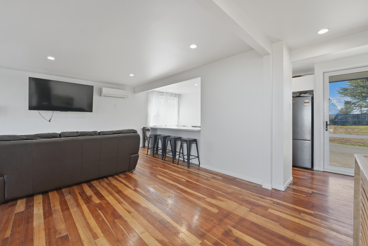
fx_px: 143
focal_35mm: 14
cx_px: 184
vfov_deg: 81.2
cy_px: 123
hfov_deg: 104.3
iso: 100
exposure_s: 1/20
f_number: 5.6
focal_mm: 14
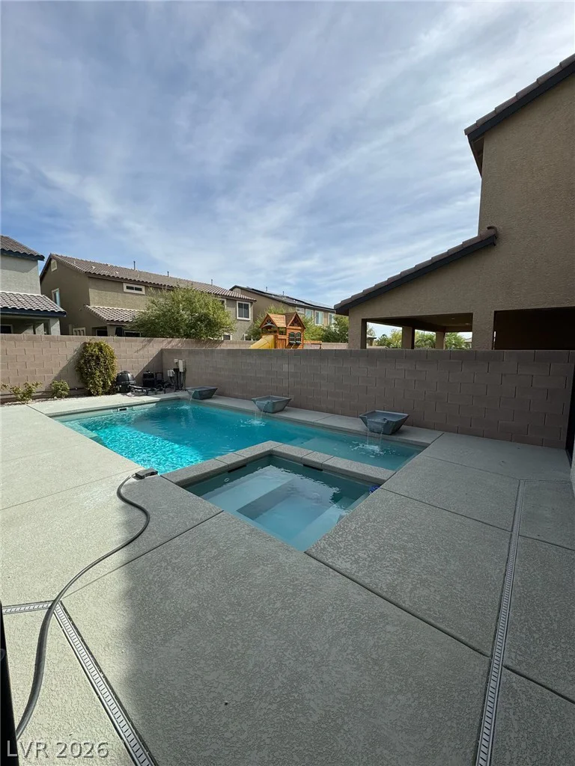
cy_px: 383
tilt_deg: -6.5
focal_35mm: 14
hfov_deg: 85.7
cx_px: 288
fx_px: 310
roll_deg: -0.6
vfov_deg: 102.1
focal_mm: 2.22
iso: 40
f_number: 2.2
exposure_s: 1/1976
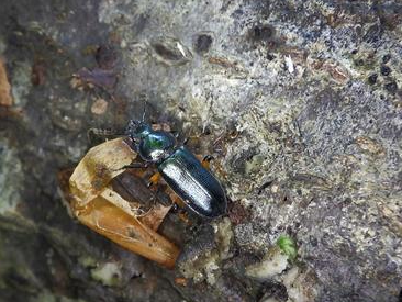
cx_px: 172
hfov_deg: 29.8
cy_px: 162
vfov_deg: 22.6
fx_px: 755
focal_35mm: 65
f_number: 3.8
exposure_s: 1/50
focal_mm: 6.1
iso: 125
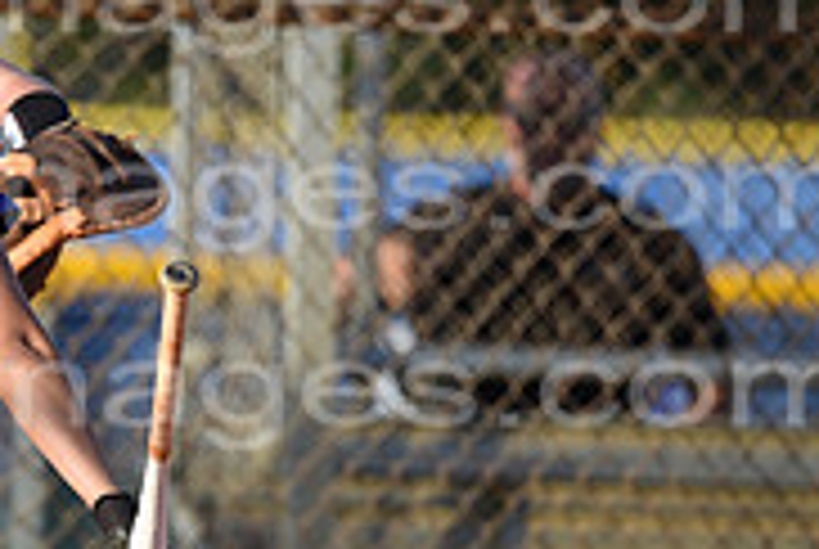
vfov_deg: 1.4
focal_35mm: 954
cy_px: 493
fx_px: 21739
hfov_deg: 2.2
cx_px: -153
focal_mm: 300
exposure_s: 1/640
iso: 100
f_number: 4
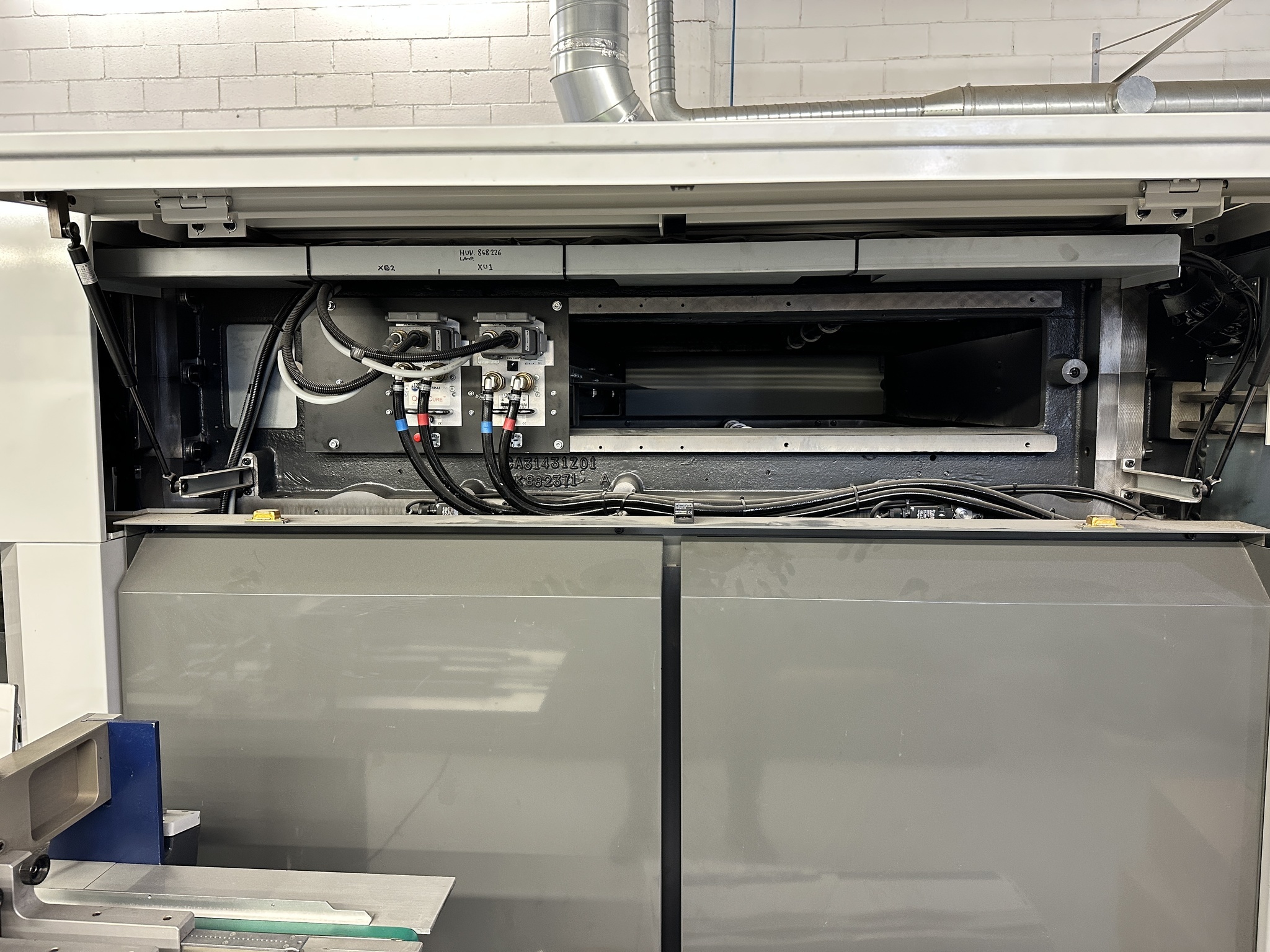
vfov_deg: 56.8
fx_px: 881
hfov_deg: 71.6
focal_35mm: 24
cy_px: 476
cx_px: 635
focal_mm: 6.86
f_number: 1.78
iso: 250
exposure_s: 1/50
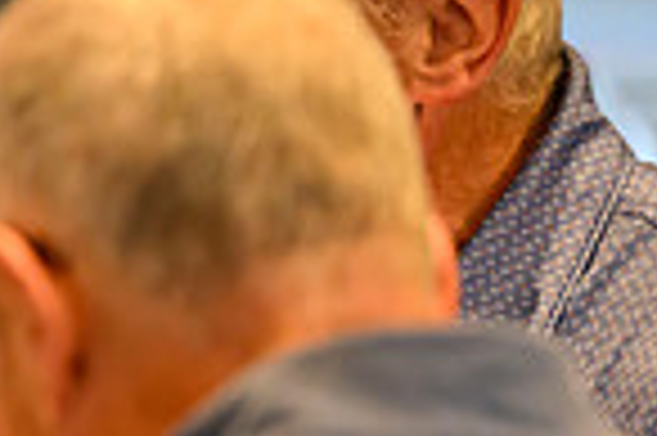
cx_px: -585
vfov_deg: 2.1
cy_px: 263
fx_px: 11977
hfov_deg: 3.1
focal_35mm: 657
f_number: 2.8
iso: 5000
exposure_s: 1/320
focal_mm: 165
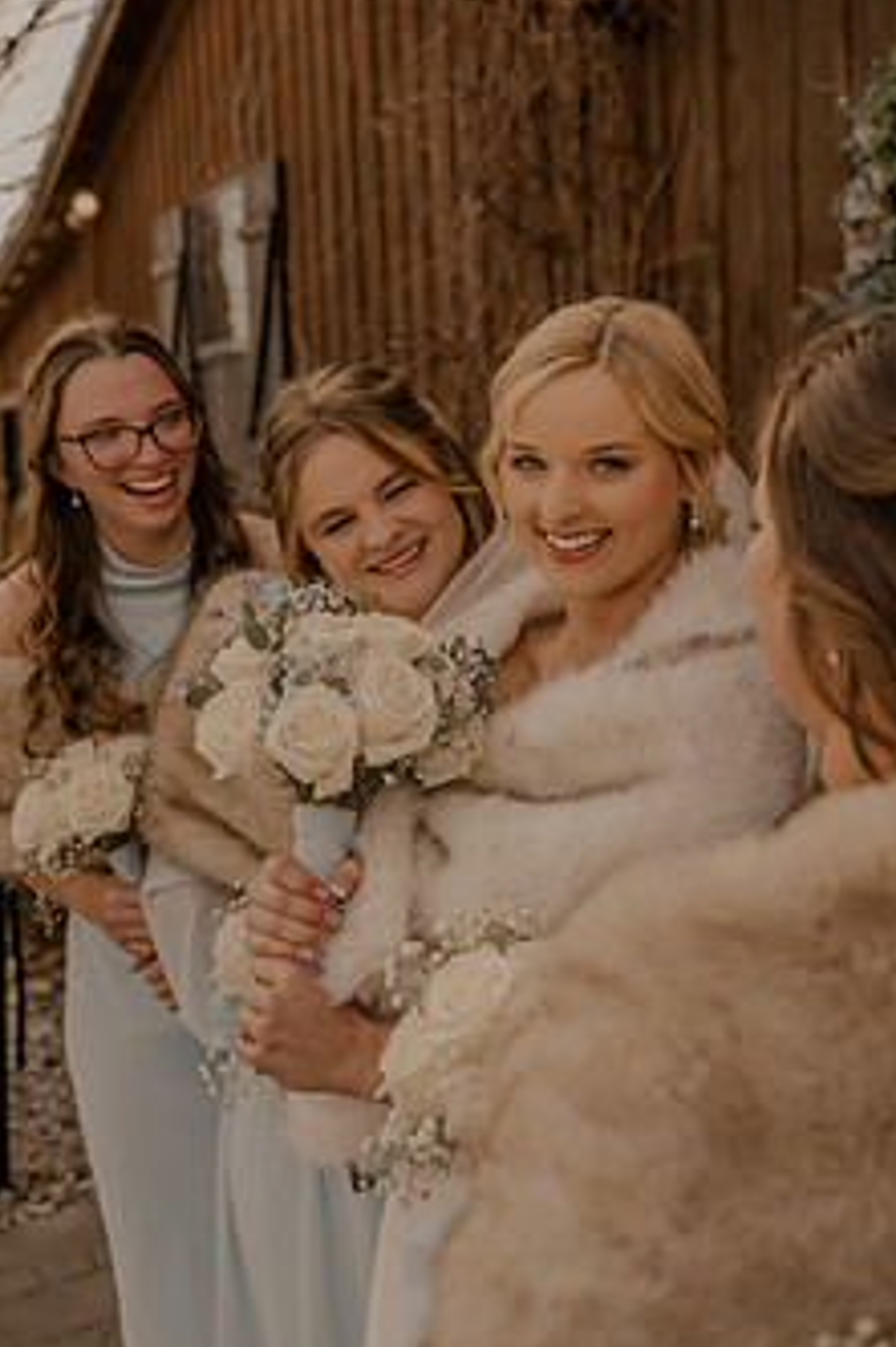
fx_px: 1495
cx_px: 539
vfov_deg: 48.3
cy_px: 556
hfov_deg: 33.3
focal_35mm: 40
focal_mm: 29.5
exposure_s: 1/400
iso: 125
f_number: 2.8
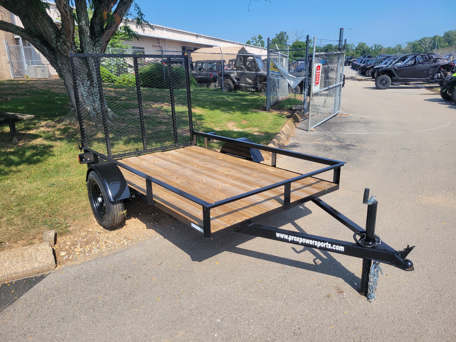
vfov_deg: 53.1
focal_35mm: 26
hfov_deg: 67.3
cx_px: 228
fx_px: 343
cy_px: 171
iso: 40
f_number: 1.8
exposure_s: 1/1672
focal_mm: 5.4
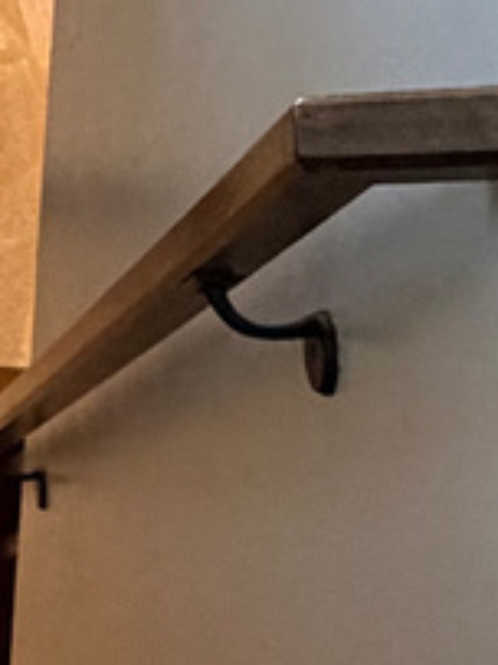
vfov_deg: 17.8
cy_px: -92
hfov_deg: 12.2
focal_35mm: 106
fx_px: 2035
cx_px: -518
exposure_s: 1/60
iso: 640
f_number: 2.2
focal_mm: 2.22
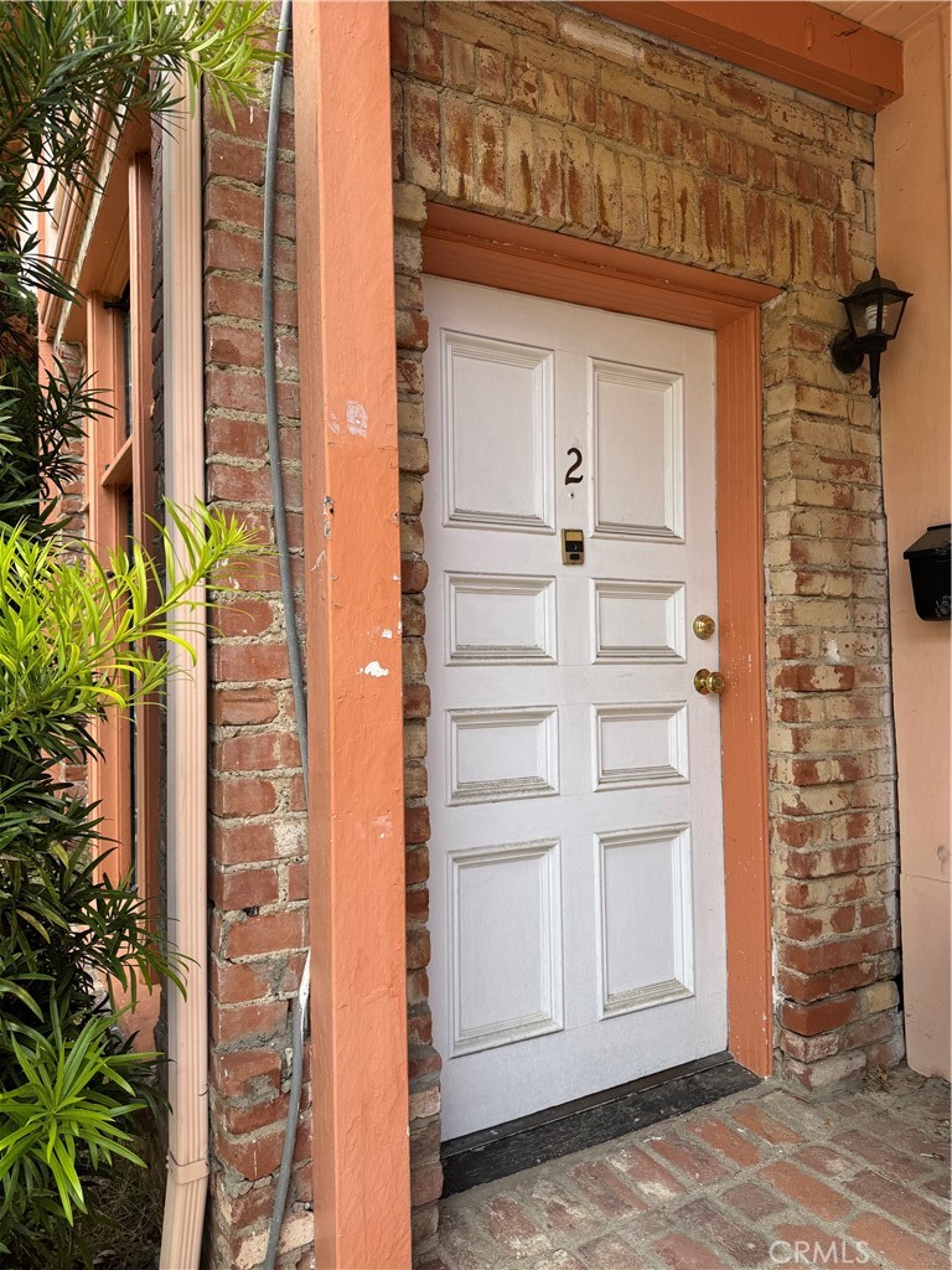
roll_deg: +3.0
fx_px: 880
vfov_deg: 71.6
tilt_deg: +2.2
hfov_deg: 56.8
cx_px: 476
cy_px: 635
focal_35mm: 24
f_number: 1.78
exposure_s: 1/980
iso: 80
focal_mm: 6.76
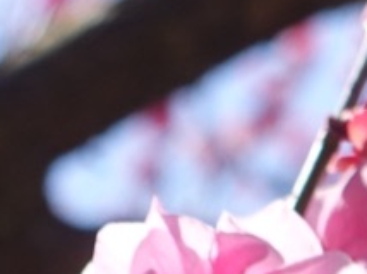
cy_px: 593
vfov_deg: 5.0
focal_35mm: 288
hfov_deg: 6.3
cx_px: 1132
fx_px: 3050
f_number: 4
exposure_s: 1/800
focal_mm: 14.5
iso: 125
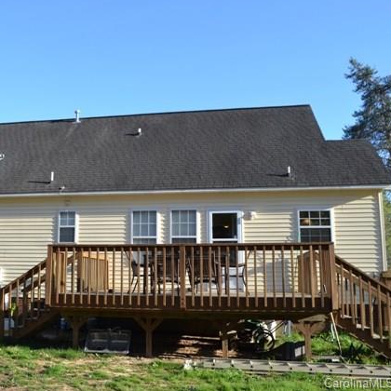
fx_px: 447
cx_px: 133
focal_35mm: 35
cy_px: 193
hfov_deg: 46.5
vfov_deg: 47.2
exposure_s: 1/160
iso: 100
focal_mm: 18
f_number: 6.3
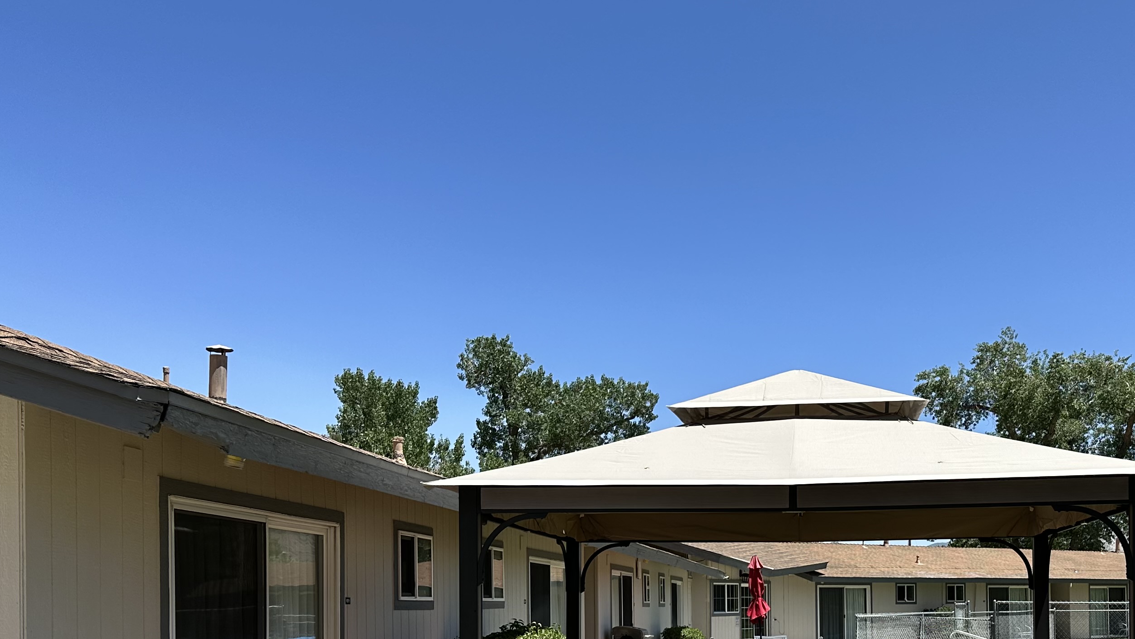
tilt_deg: +0.5
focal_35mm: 42
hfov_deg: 48.1
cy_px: 591
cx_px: 681
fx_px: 1264
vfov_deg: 27.2
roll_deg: -0.5
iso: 80
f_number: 1.78
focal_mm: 6.86
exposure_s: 1/4016
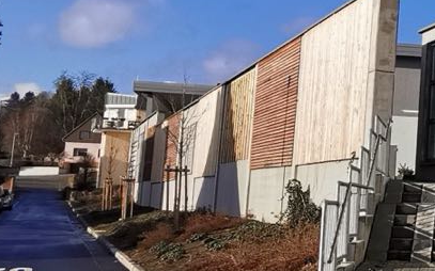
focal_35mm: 75
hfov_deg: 22.6
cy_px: 95
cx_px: 649
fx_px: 889
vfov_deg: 17.3
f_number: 2.2
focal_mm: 2.35
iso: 50
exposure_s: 1/1391
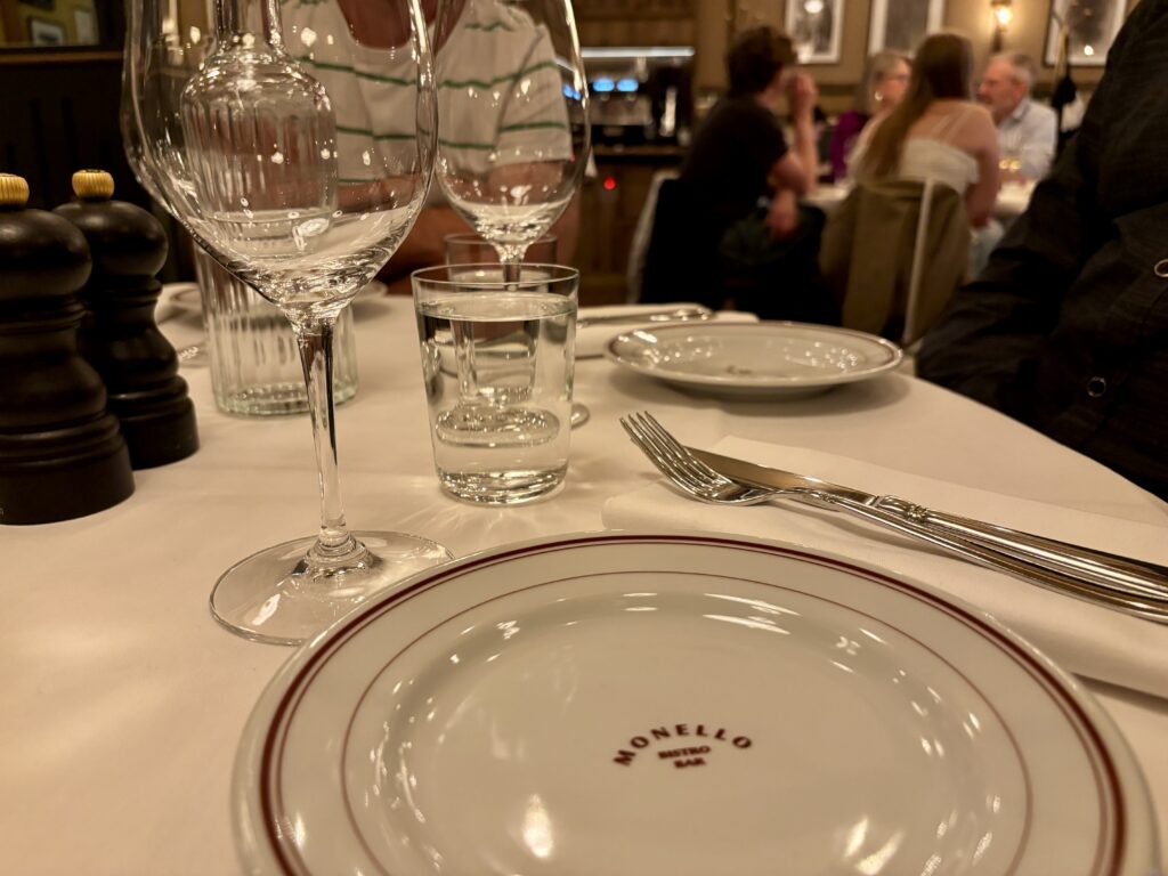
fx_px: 877
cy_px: 438
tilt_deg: -17.7
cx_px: 584
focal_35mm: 26
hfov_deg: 67.3
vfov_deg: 53.1
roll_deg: -0.1
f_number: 1.6
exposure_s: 1/50
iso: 400
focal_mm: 5.96
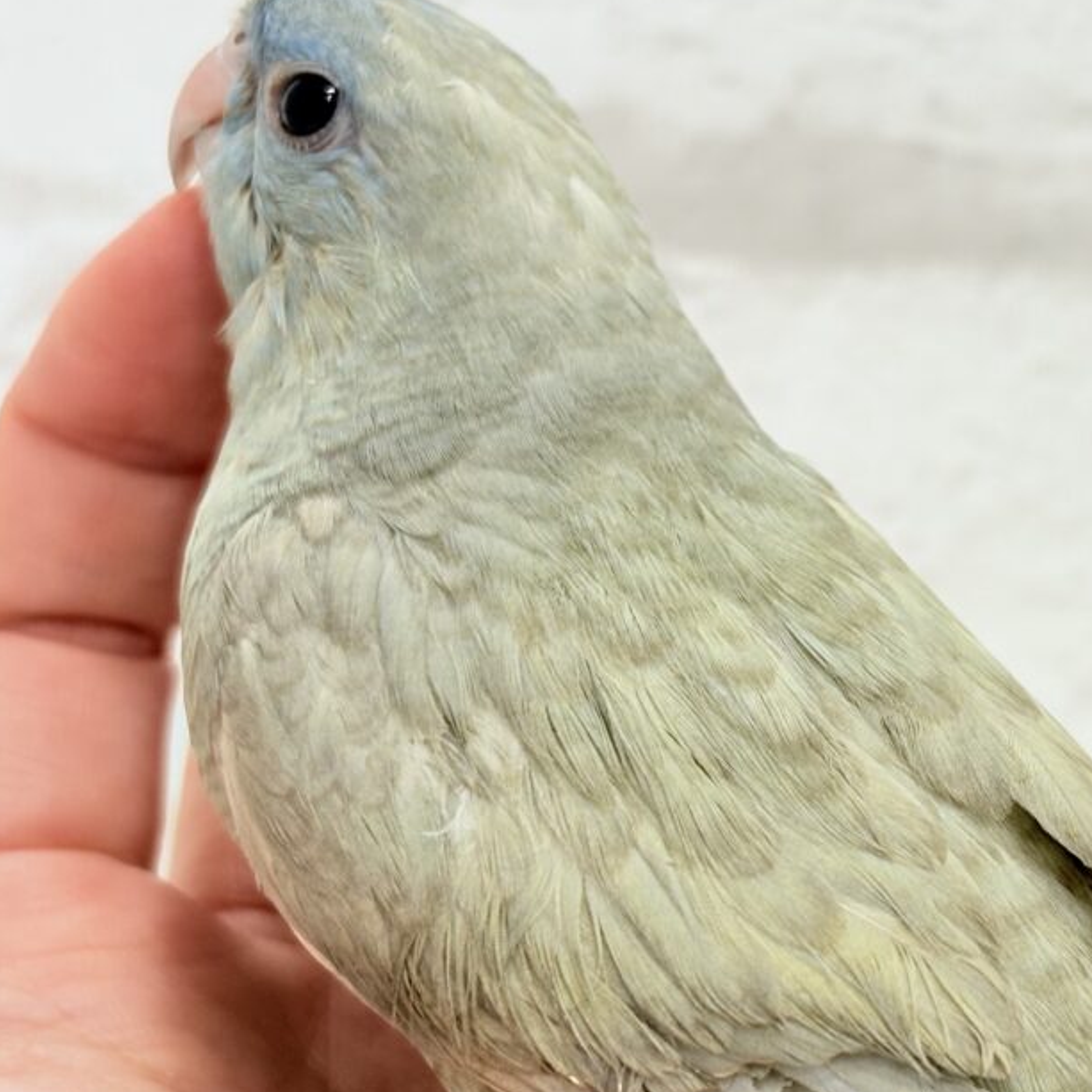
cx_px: 978
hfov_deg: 19.0
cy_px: 520
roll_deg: -1.2
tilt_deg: -3.7
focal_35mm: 90
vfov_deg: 19.3
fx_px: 3212
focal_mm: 5.96
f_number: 1.6
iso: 32
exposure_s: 1/50
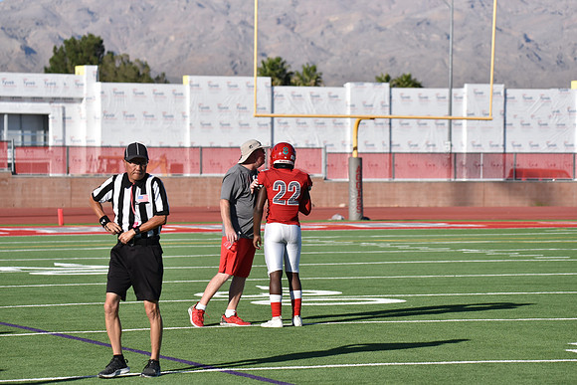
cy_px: 192
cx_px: 288
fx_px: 2405
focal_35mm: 150
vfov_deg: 9.2
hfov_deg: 13.7
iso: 500
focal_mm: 150
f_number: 5.6
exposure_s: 1/4000
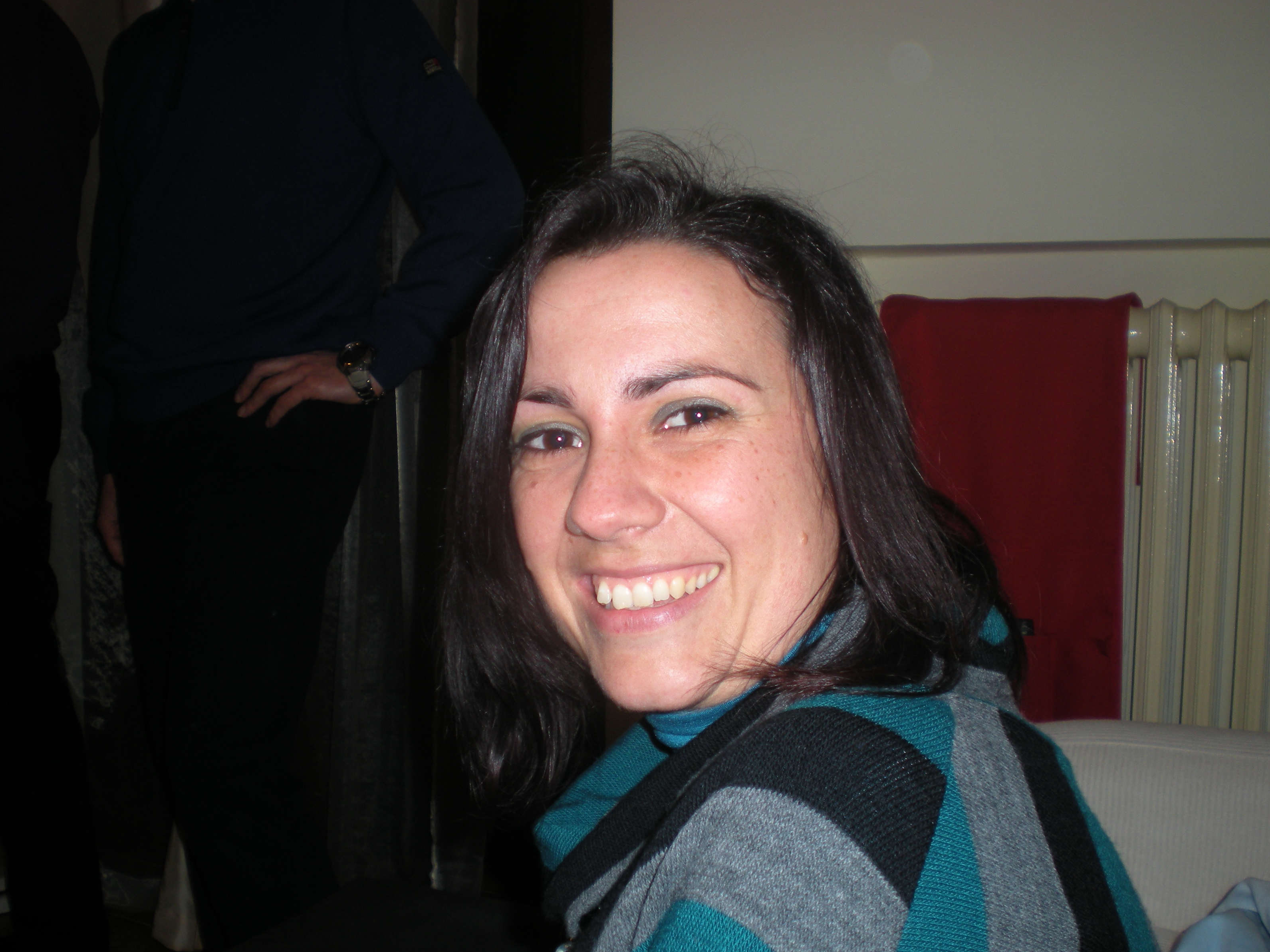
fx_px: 1431
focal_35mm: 39
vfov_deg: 36.8
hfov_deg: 47.9
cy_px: 479
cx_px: 648
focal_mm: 6.3
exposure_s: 1/60
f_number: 3.1
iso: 64
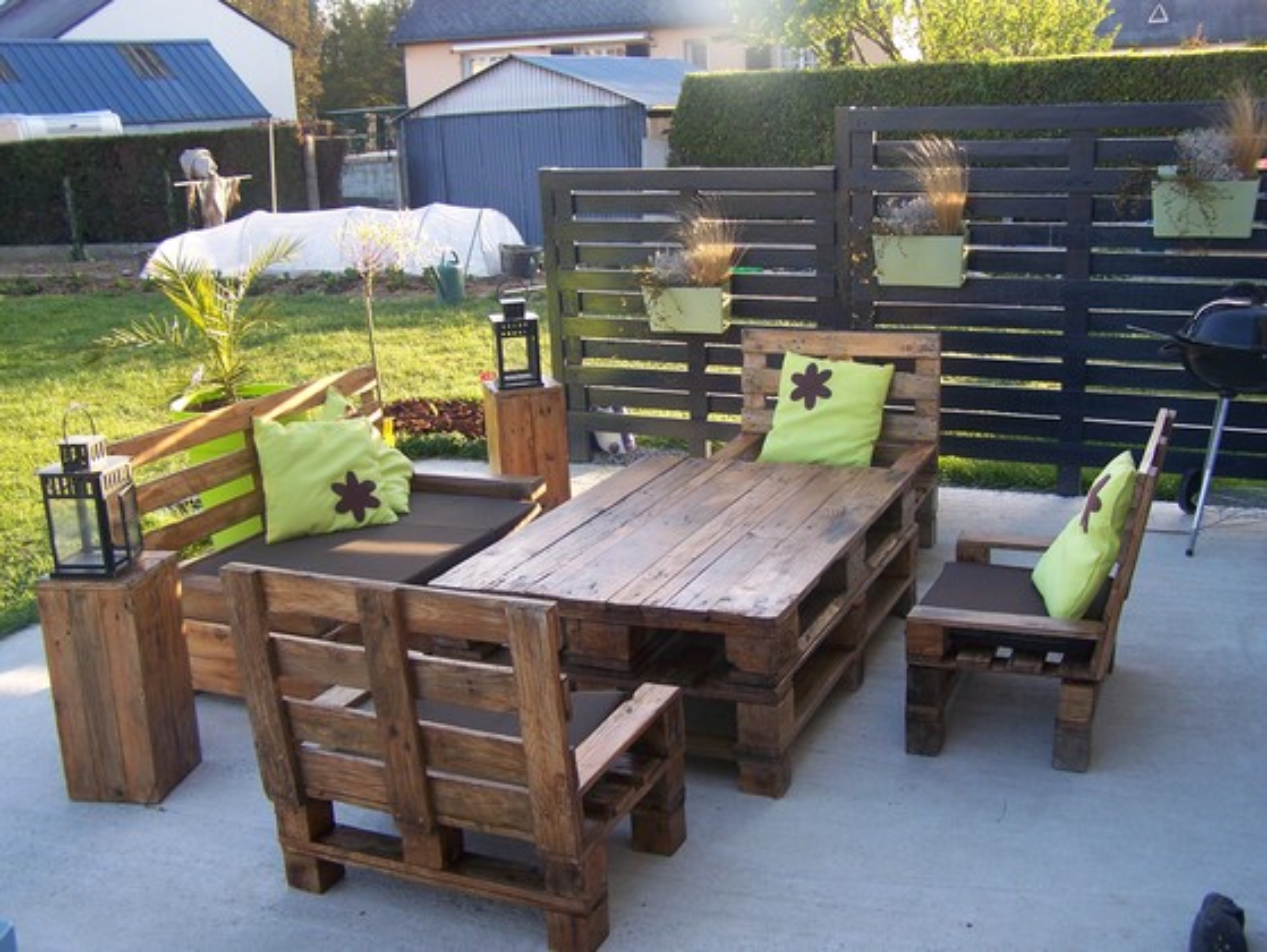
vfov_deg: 37.8
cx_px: 634
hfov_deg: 48.9
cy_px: 476
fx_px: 1392
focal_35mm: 38
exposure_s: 1/125
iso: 80
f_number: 2.8
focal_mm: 6.3
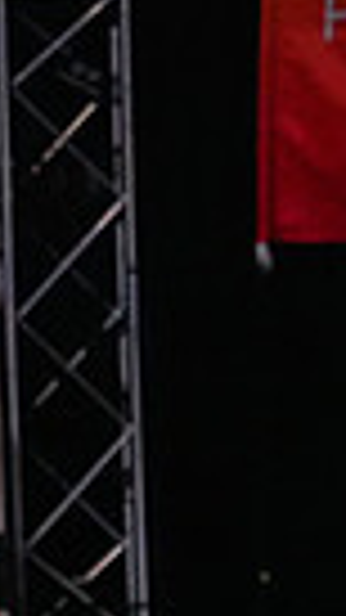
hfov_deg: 1.4
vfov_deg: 2.4
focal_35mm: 884
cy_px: 245
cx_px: -822
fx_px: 14427
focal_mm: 200
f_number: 5.6
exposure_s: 1/1250
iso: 16000
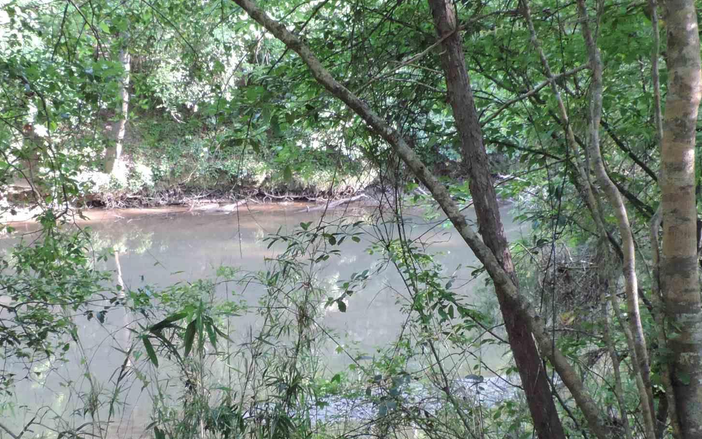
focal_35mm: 54
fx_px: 1033
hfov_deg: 37.4
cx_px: 294
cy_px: 263
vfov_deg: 23.9
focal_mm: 4.3
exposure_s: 1/30
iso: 320
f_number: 3
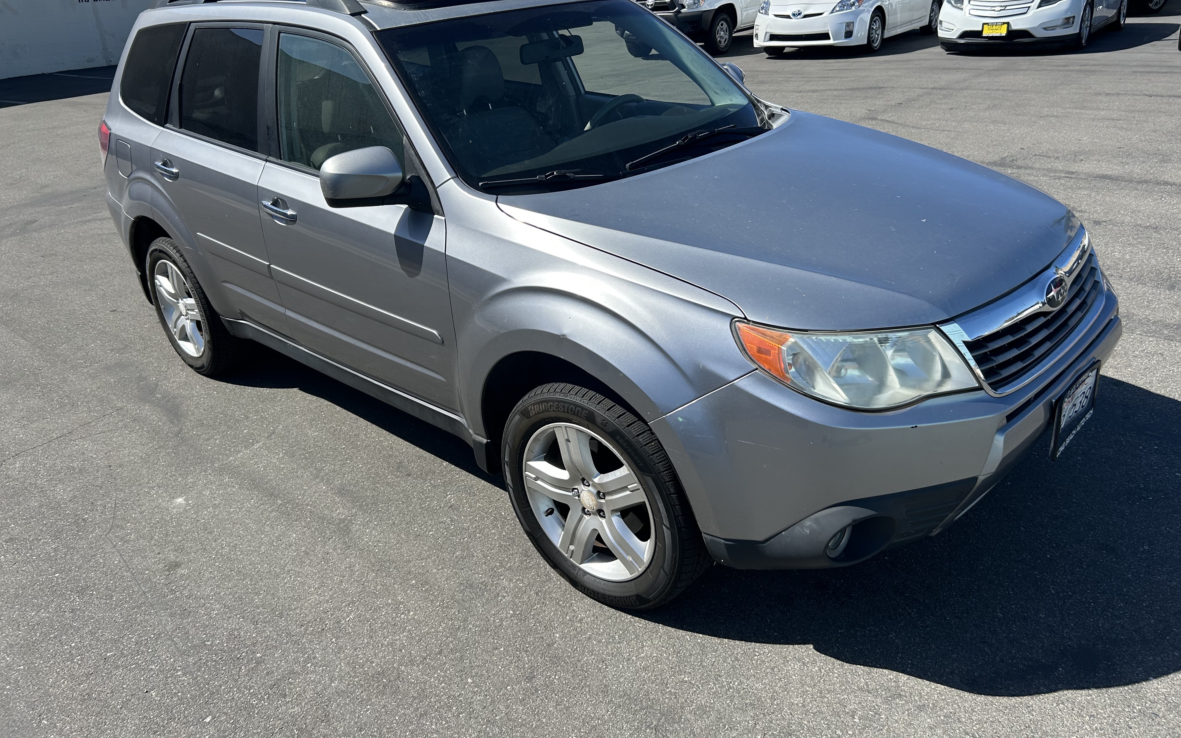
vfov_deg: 44.5
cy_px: 326
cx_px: 597
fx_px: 901
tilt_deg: -19.7
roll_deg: +4.6
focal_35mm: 28
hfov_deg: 66.5
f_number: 1.5
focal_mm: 5.7
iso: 50
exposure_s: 1/3165
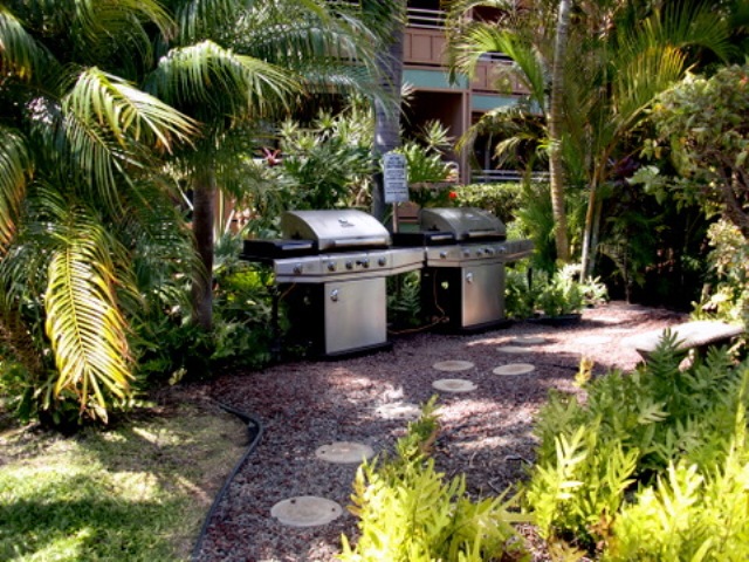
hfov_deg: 51.4
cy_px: 281
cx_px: 374
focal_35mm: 36
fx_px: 779
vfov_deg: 39.7
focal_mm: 6.3
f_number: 2.8
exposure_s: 1/200
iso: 64
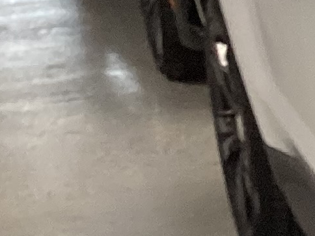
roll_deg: +1.5
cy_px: 237
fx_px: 1902
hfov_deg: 7.8
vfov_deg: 7.1
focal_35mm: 209
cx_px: 1038
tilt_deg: -20.3
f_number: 2.4
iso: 80
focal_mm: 3.3
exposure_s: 1/50
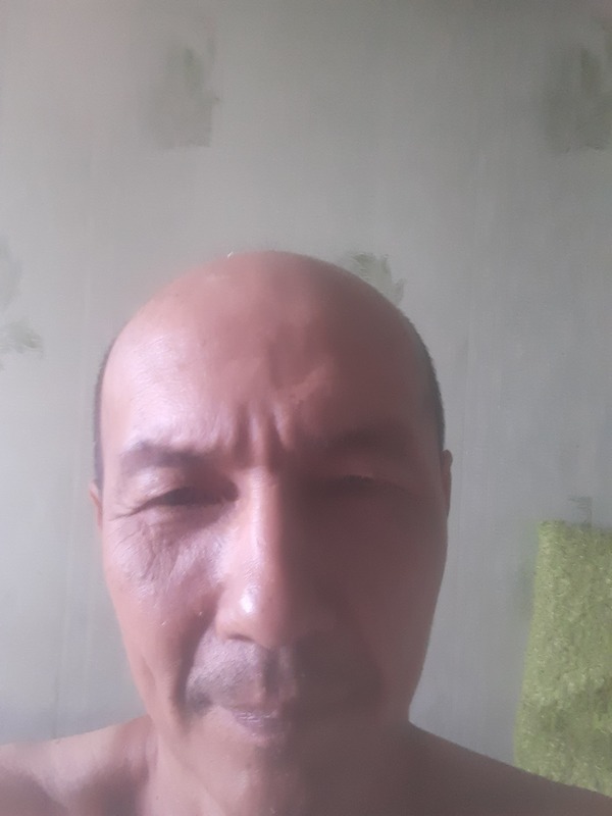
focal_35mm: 32
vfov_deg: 56.8
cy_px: 408
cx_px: 306
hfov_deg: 44.2
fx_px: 754
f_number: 2
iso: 320
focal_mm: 2.66
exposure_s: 1/17
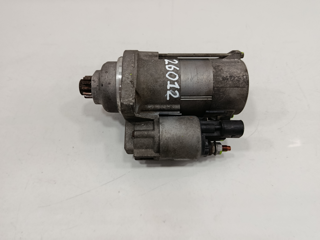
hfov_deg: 71.6
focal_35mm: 24
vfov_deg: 56.8
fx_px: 222
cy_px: 120
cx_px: 160
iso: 909
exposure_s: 1/100
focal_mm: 5.24
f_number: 1.7
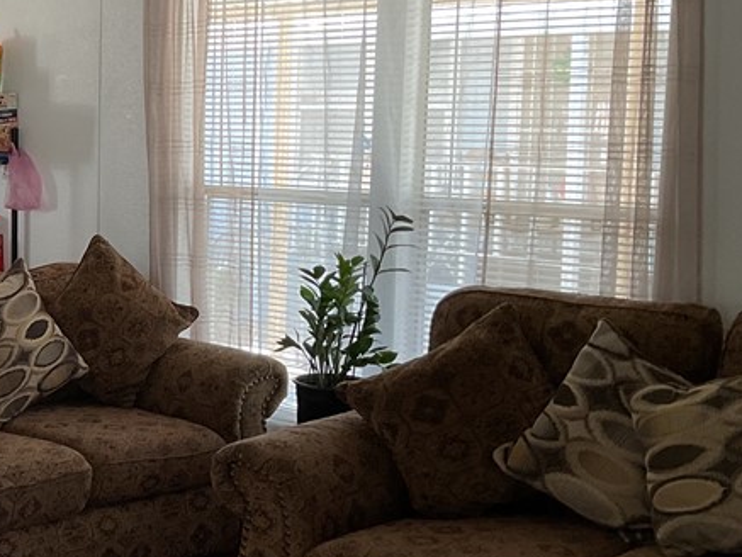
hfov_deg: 26.0
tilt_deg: -9.9
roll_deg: -0.3
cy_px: 311
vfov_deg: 21.6
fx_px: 1458
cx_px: -107
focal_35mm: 68
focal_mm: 3
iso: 50
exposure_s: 1/60
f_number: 1.8
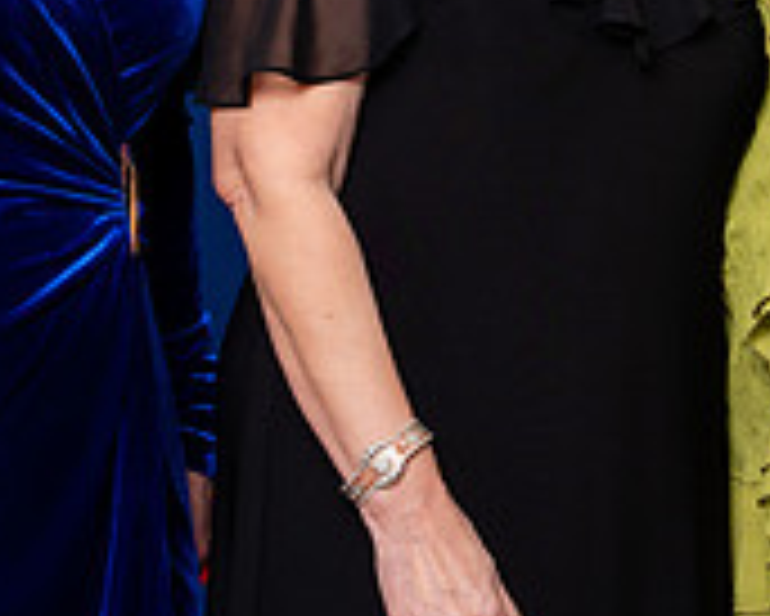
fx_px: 4469
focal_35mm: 196
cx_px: 479
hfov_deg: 9.8
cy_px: -36
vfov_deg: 7.8
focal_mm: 55
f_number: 5.6
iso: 500
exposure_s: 1/200
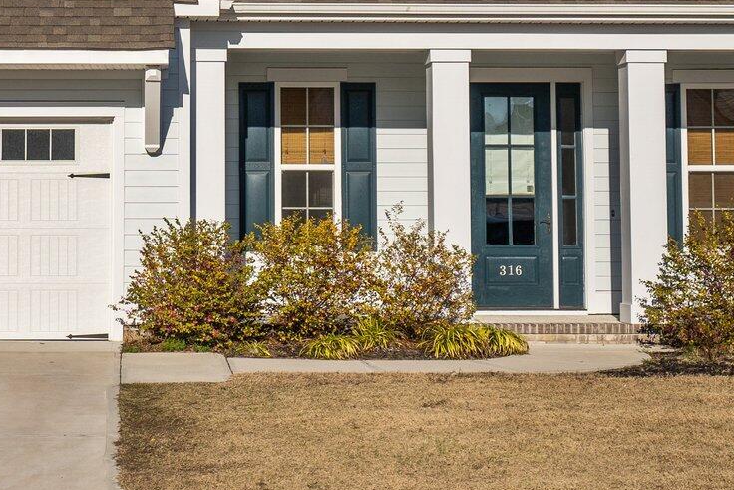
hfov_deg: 22.6
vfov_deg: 15.2
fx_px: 1815
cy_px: 65
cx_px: 184
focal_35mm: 89
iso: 200
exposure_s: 1/6400
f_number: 4
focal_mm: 32
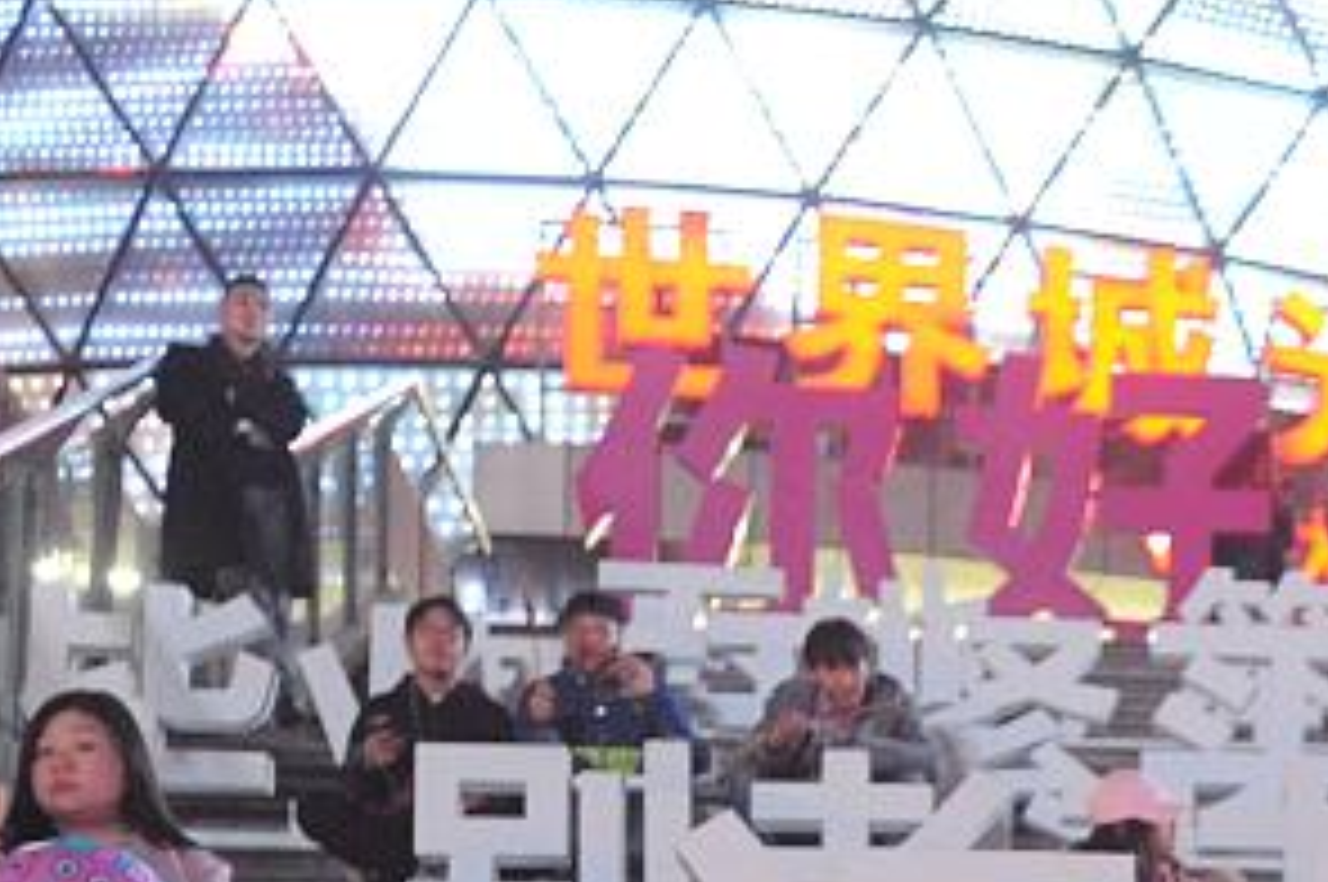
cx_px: 1679
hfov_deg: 16.0
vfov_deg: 10.7
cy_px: 1386
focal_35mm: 122
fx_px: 4495
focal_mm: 30
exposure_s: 1/40
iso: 3200
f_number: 4
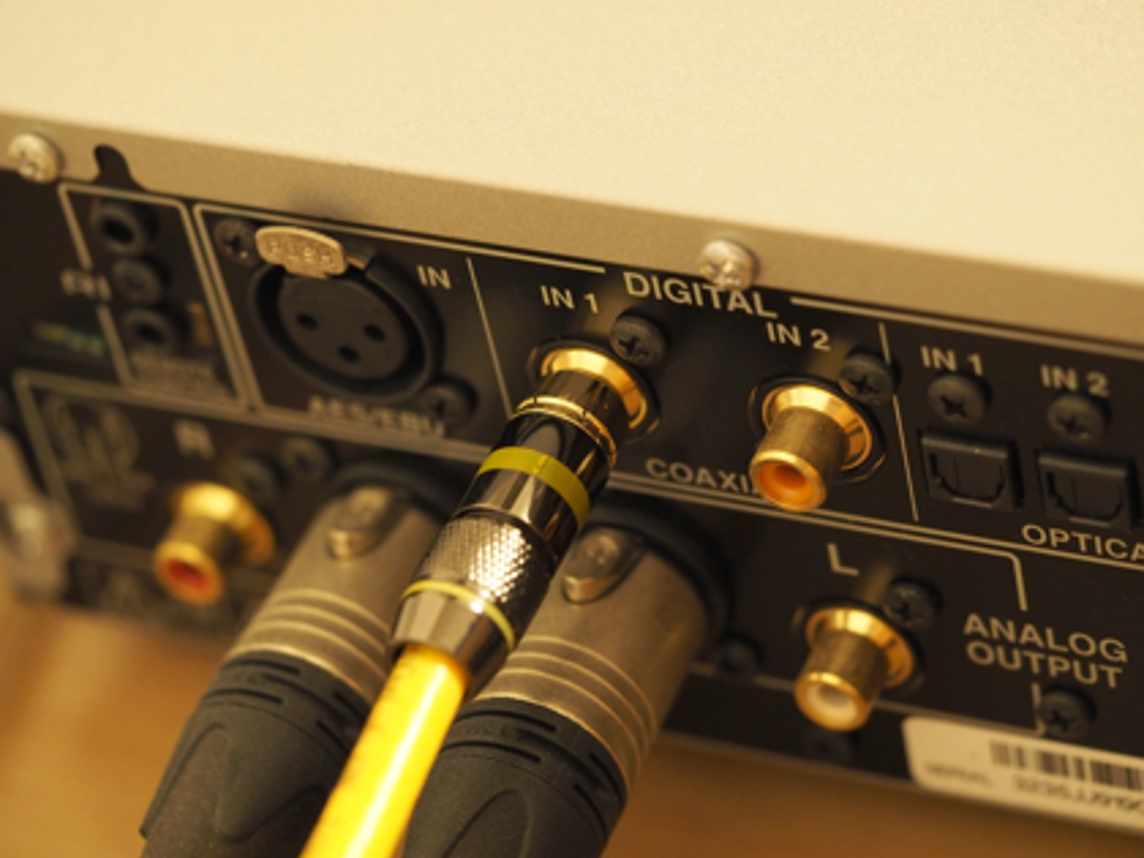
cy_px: 429
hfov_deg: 16.4
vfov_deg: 12.3
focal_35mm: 120
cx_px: 572
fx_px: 3966
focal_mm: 60
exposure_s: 1/6
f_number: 2.8
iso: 1600
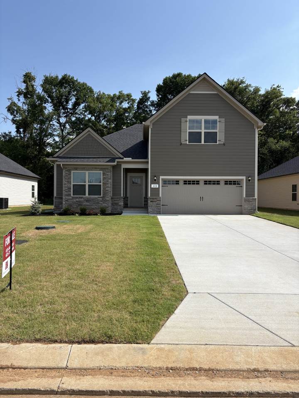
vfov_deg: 67.3
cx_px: 150
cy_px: 199
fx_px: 299
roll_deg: -0.4
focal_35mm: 26
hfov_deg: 53.1
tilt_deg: +0.2
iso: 50
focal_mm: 5.96
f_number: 1.6
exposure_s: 1/4329
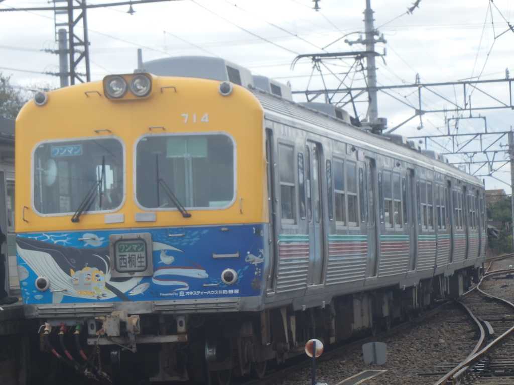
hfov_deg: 15.5
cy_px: 192
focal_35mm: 127
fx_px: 1886
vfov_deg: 11.7
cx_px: 257
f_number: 5.7
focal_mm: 22.8
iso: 125
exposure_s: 1/250
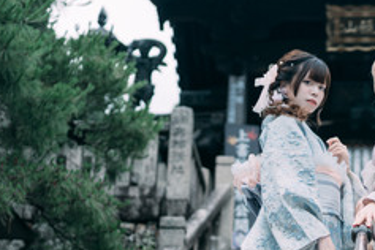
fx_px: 1198
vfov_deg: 11.9
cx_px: 354
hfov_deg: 17.5
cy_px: 201
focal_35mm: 115
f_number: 1.4
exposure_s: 1/3200
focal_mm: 35
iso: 50
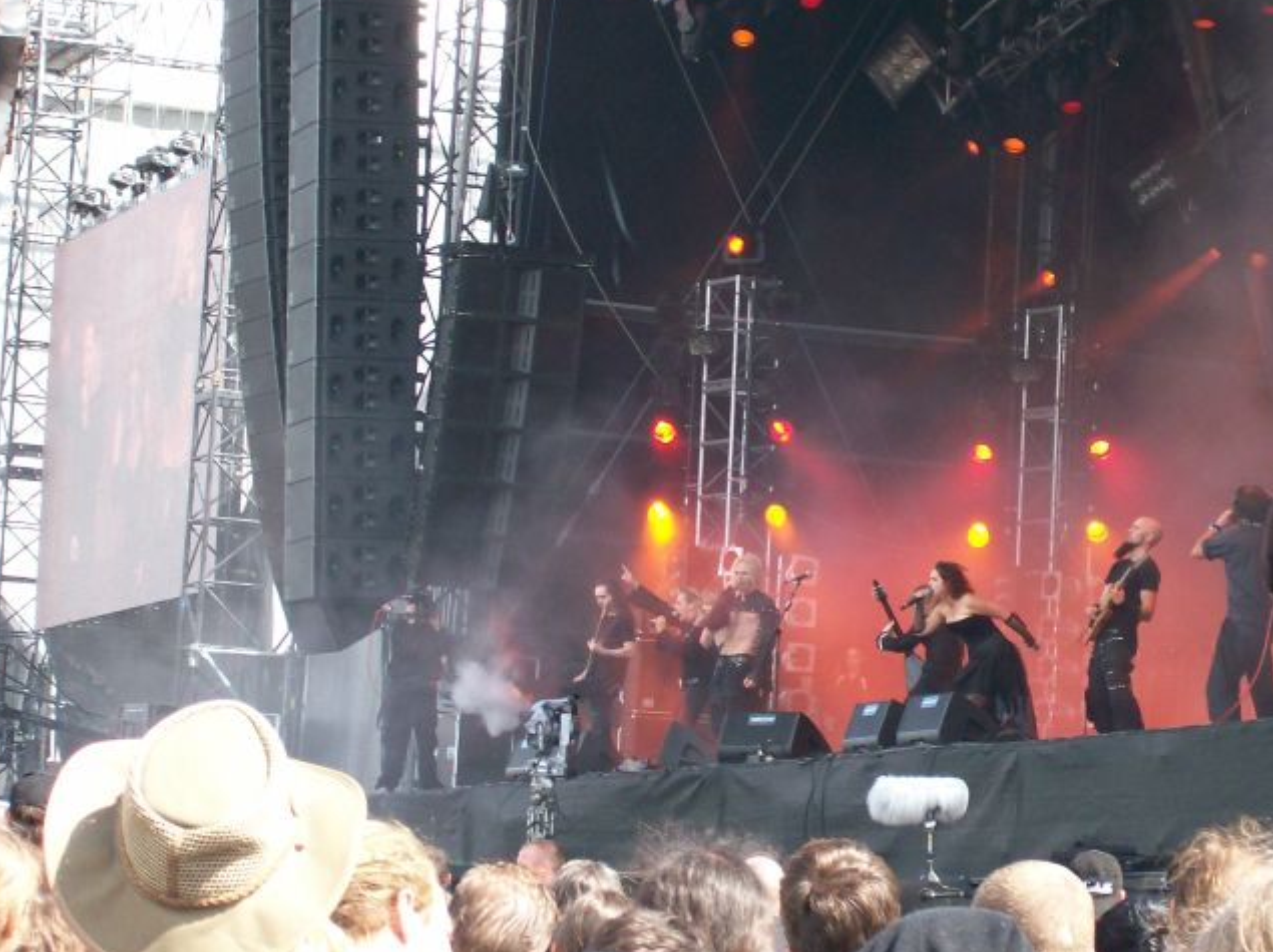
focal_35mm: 136
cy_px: 441
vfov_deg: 10.9
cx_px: 744
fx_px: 4997
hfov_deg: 14.5
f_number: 4.8
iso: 80
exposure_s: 1/127
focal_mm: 18
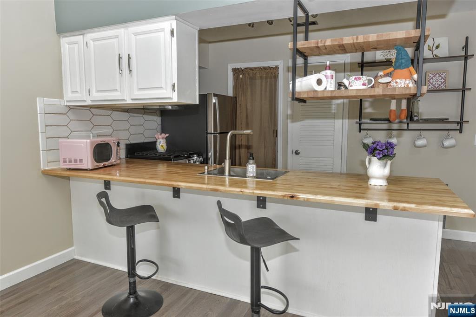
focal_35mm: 24
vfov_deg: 53.1
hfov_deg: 73.7
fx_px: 317
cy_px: 158
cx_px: 238
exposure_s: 1/125
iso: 800
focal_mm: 24
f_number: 5.6
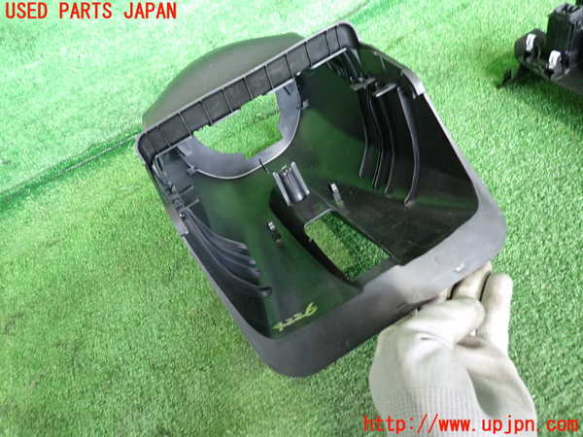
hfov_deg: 69.4
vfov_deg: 54.9
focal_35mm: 25
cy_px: 218
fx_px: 421
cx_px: 292
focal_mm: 4.5
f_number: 2
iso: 400
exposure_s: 1/30
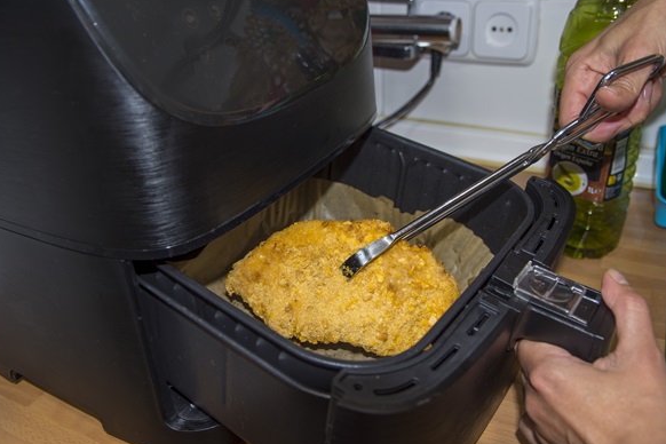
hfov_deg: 55.8
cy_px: 221
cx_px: 331
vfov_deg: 38.9
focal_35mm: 34
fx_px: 629
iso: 200
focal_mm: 22
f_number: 4
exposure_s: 1/60
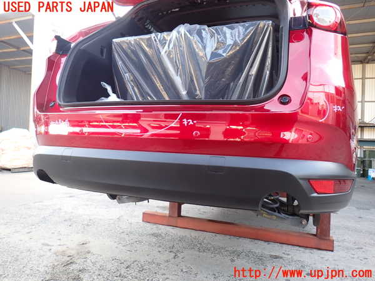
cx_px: 188
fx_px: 271
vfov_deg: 54.9
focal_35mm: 25
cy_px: 140
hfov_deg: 69.4
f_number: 2
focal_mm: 4.5
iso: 100
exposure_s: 1/60
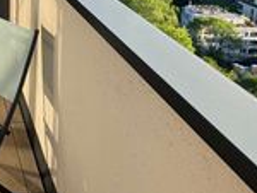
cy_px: -53
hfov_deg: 30.3
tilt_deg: -9.1
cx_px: -34
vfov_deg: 23.4
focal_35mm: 56
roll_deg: +0.7
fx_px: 416
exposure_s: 1/453
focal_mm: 2.22
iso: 40
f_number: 2.2
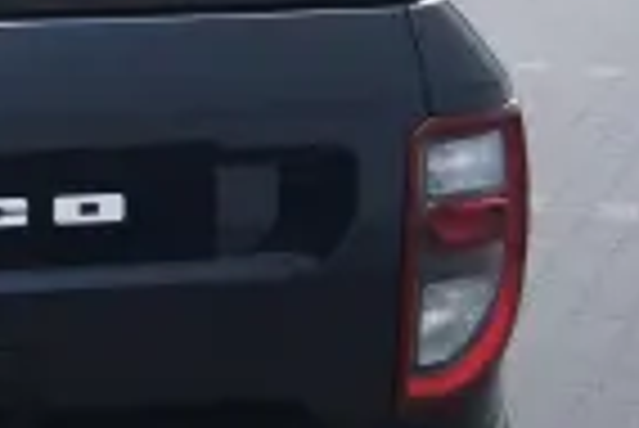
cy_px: 239
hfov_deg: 14.6
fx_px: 2399
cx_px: -148
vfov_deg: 10.2
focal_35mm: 135
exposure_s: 1/100
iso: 100
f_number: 5
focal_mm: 20
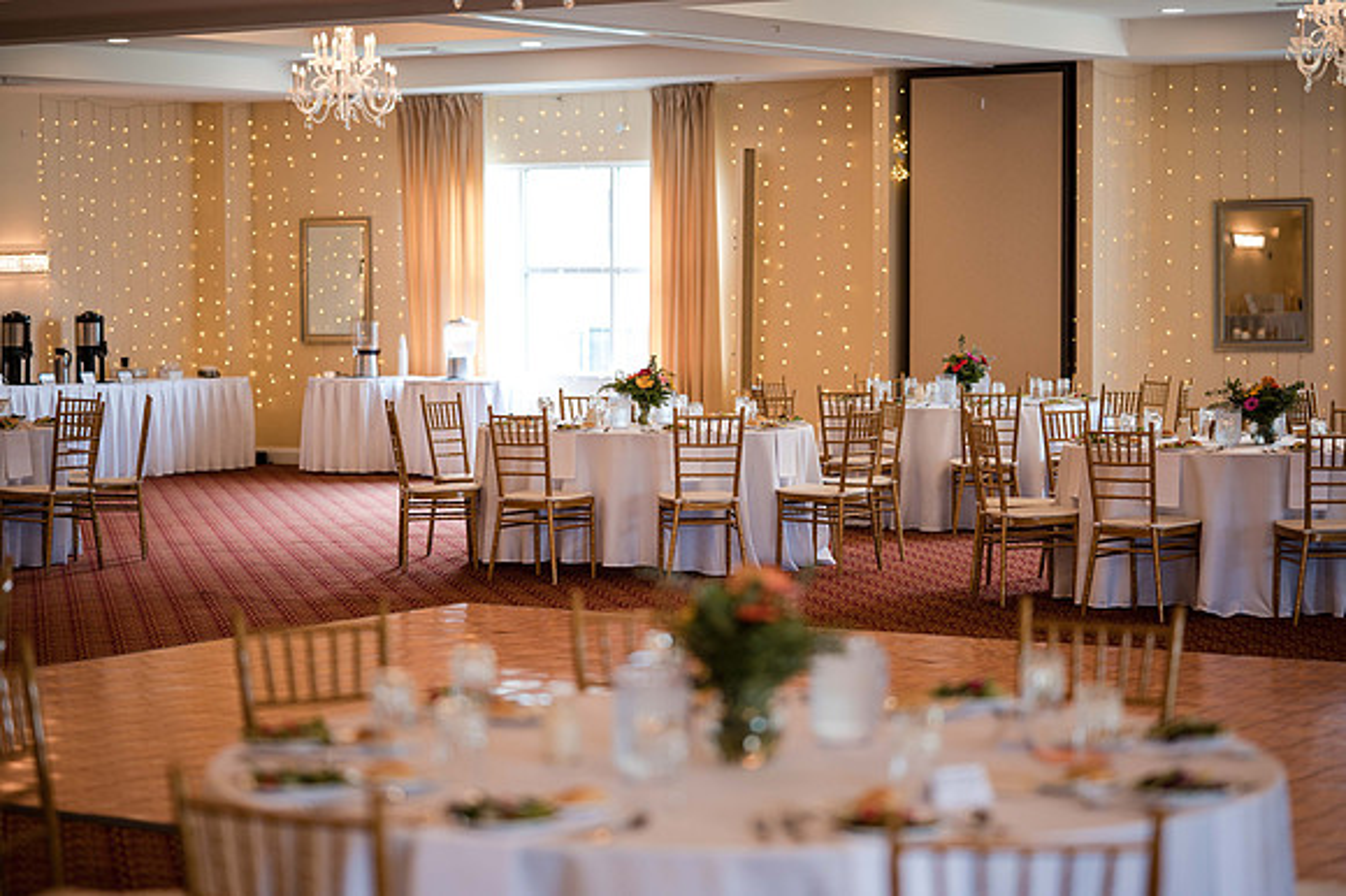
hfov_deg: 22.8
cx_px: 673
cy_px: 442
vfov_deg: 15.3
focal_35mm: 89
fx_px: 3337
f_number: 1.8
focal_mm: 85
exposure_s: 1/160
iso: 320
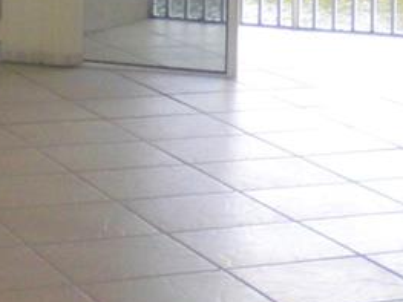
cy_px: -218
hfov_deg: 13.3
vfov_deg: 9.6
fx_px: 1722
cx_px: 172
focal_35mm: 148
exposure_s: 1/80
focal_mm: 6.3
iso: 200
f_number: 3.1
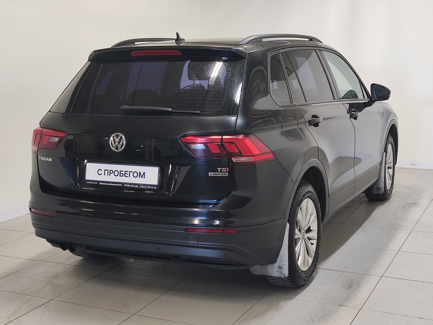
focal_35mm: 51
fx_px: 638
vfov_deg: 28.6
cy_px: 162
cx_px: 216
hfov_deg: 37.5
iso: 233
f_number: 1.79
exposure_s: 1/50
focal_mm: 4.74
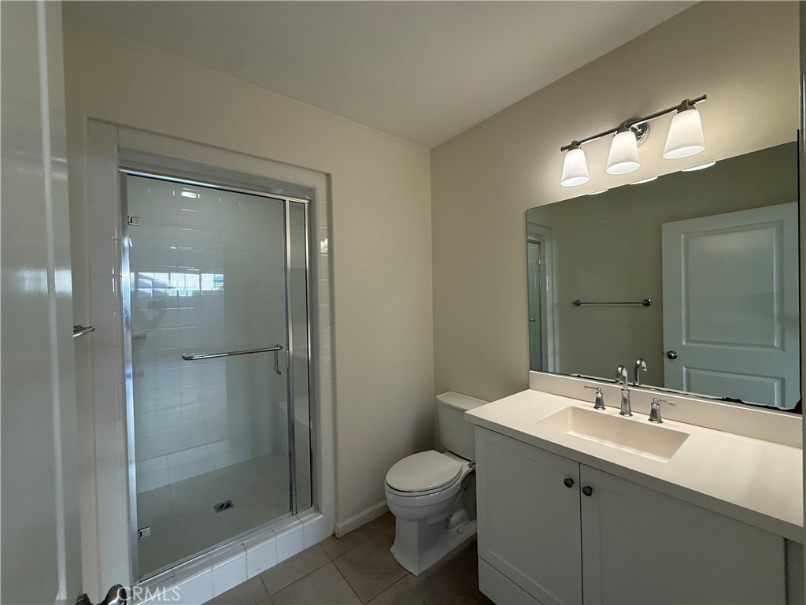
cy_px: 302
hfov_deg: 102.1
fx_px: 326
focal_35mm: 14
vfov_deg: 85.7
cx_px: 403
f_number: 2.2
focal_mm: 2.22
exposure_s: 1/120
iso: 250
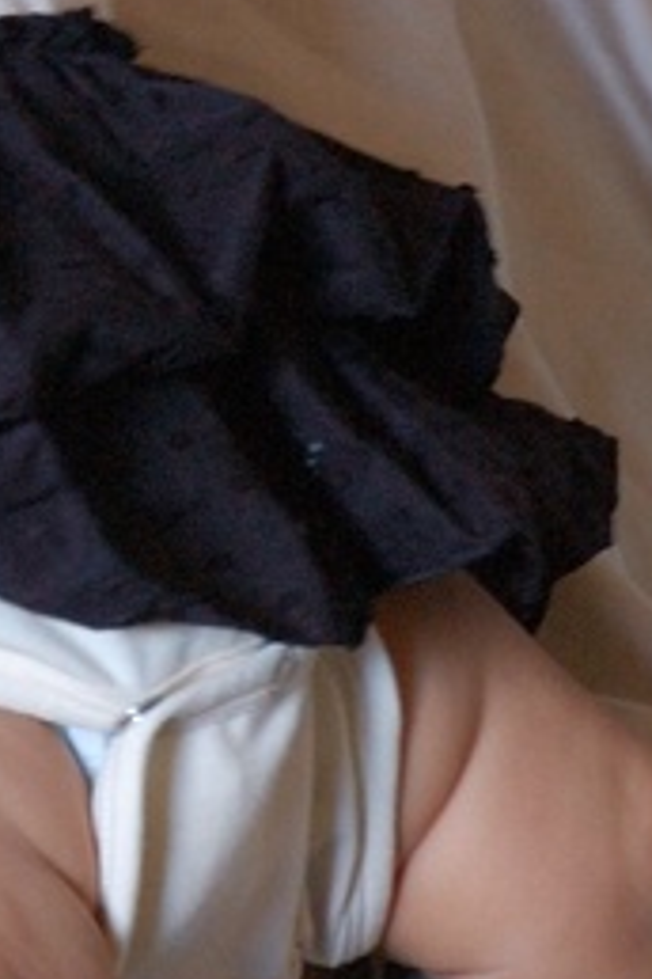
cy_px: 121
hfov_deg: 4.4
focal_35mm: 309
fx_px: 8394
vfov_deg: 6.7
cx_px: -207
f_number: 4.5
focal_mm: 52
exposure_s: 1/15
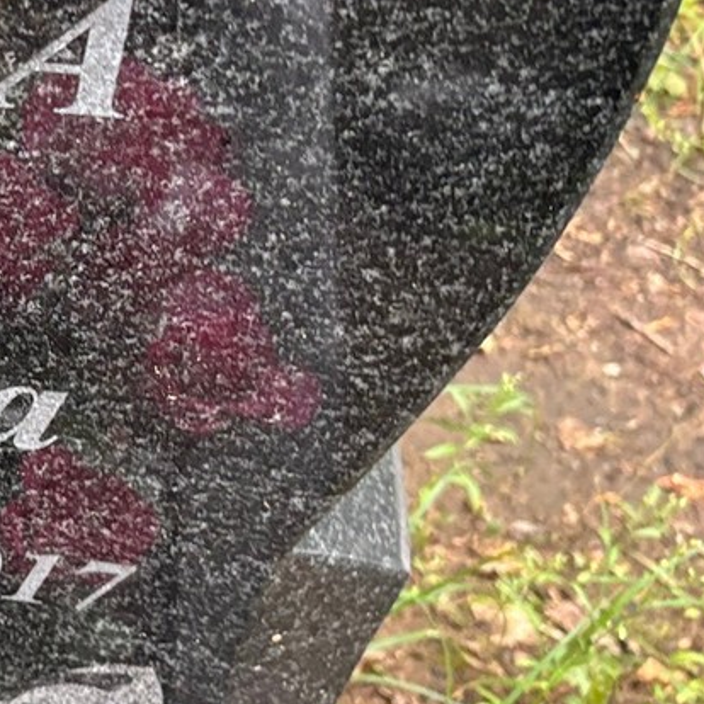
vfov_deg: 21.6
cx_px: -255
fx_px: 1841
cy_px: 277
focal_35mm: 80
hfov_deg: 19.6
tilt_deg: -47.1
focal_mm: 5.96
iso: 250
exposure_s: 1/60
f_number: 1.6
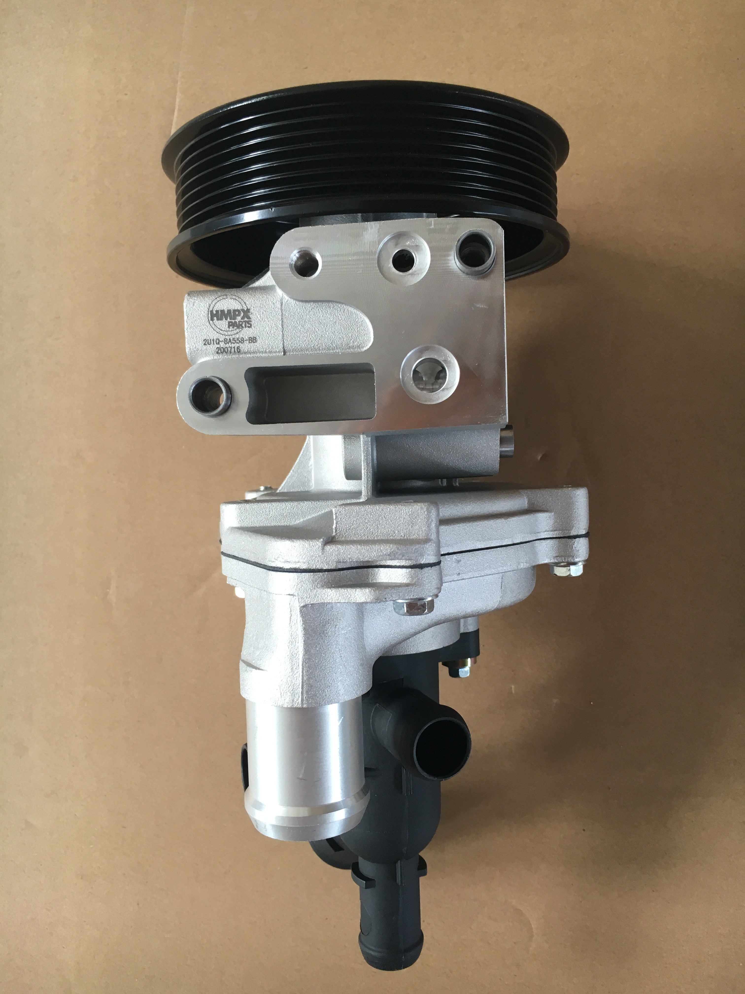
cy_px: 497
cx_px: 372
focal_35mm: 29
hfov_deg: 48.2
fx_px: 832
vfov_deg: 61.7
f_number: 2.2
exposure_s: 1/33
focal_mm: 4.15
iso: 64
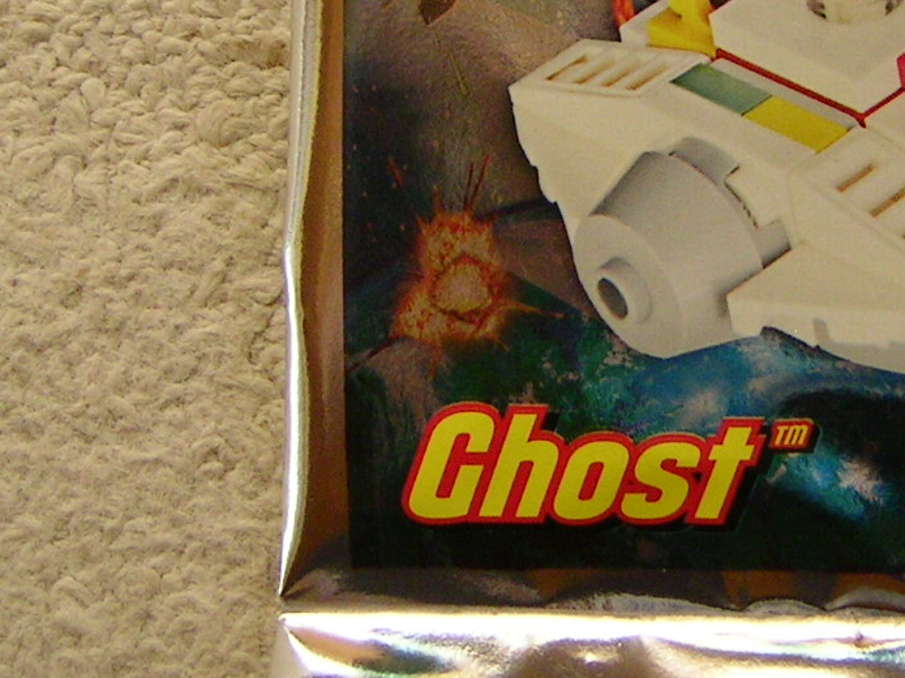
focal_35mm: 83
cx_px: 705
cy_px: 55
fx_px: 2169
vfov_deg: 17.5
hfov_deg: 23.3
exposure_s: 1/53.3
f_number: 2.8
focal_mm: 5.6
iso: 100
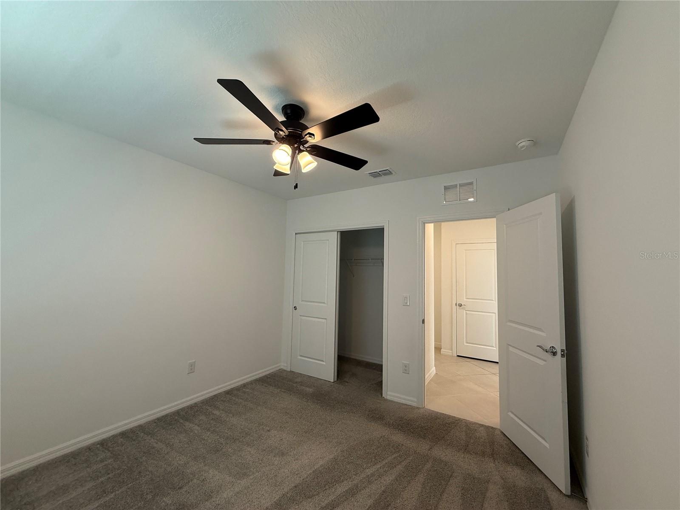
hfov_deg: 102.1
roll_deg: -1.1
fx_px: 275
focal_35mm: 14
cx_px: 340
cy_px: 255
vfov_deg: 85.7
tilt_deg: +5.0
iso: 200
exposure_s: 1/120
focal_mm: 2.22
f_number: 2.2
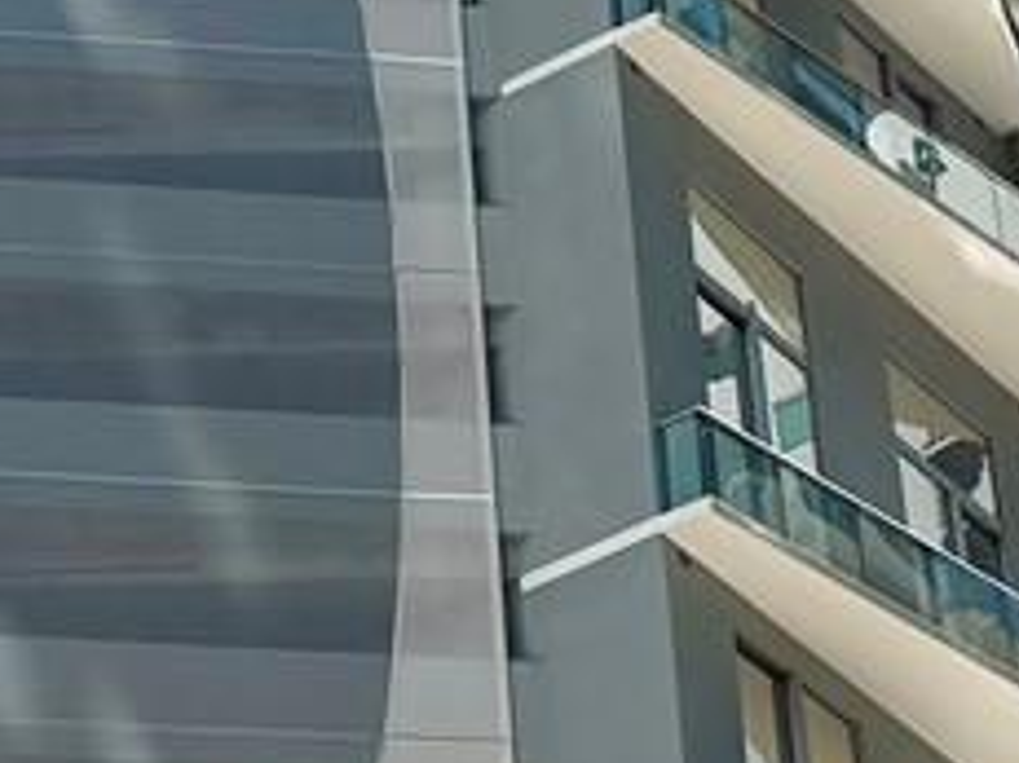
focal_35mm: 166
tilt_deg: +44.8
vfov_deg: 8.6
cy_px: -622
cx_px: 348
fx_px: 4884
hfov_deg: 11.9
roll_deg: +2.7
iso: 125
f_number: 1.78
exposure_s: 1/5714
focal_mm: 6.76
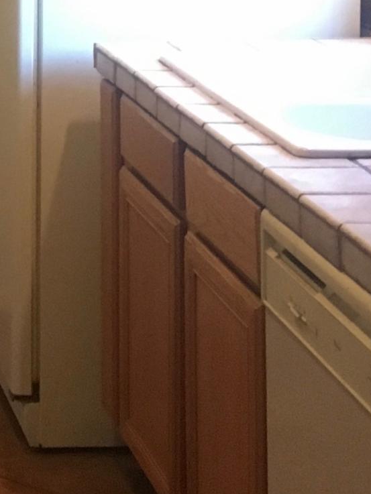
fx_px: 1686
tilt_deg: -2.7
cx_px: -228
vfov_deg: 15.9
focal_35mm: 118
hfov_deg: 11.9
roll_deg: +0.7
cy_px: -142
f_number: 2.2
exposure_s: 1/30
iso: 200
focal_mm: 4.15
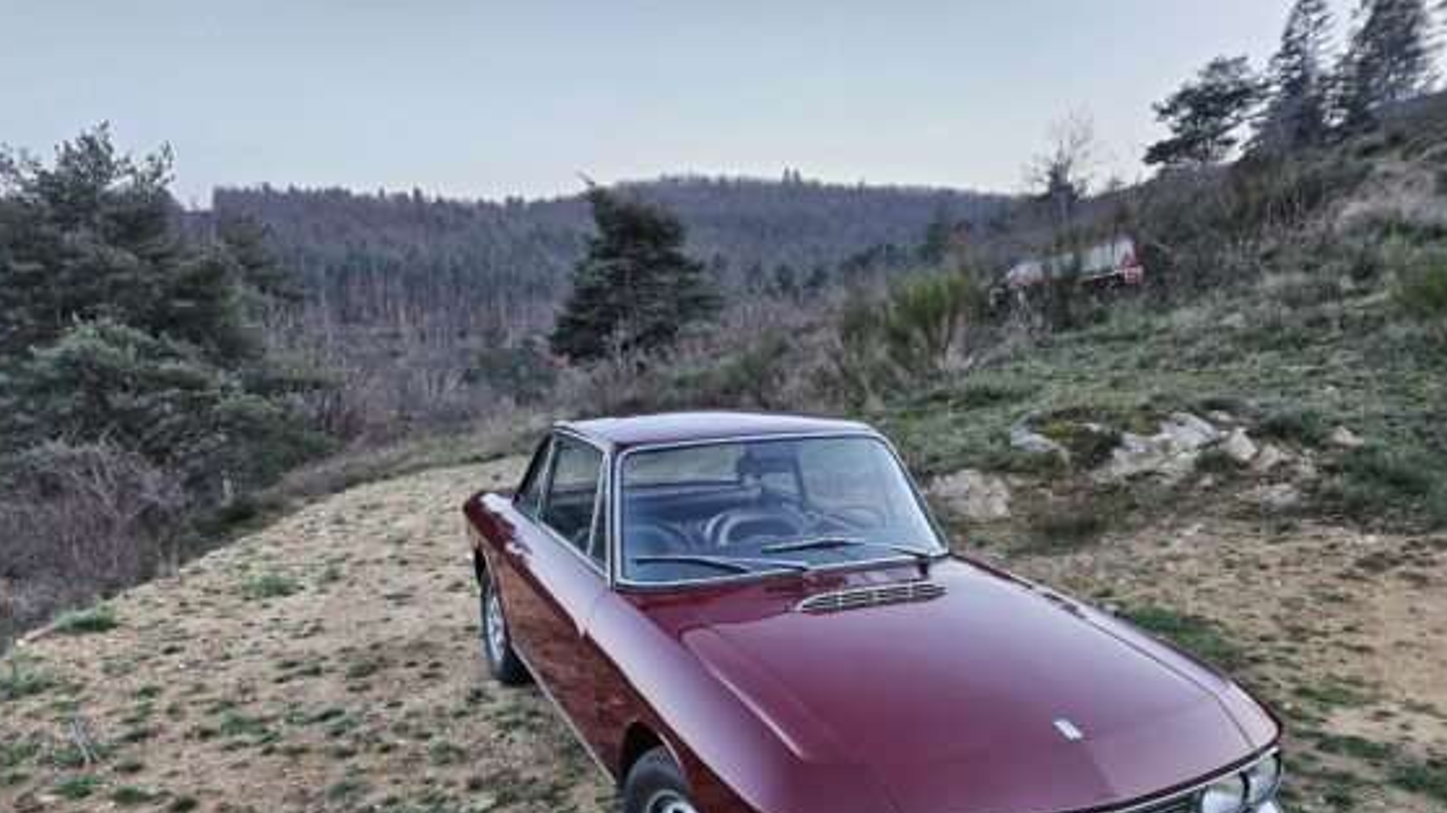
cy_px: 579
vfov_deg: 41.9
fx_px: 1036
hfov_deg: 69.9
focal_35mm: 27
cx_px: 709
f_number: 1.8
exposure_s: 1/143
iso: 320
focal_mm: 5.4
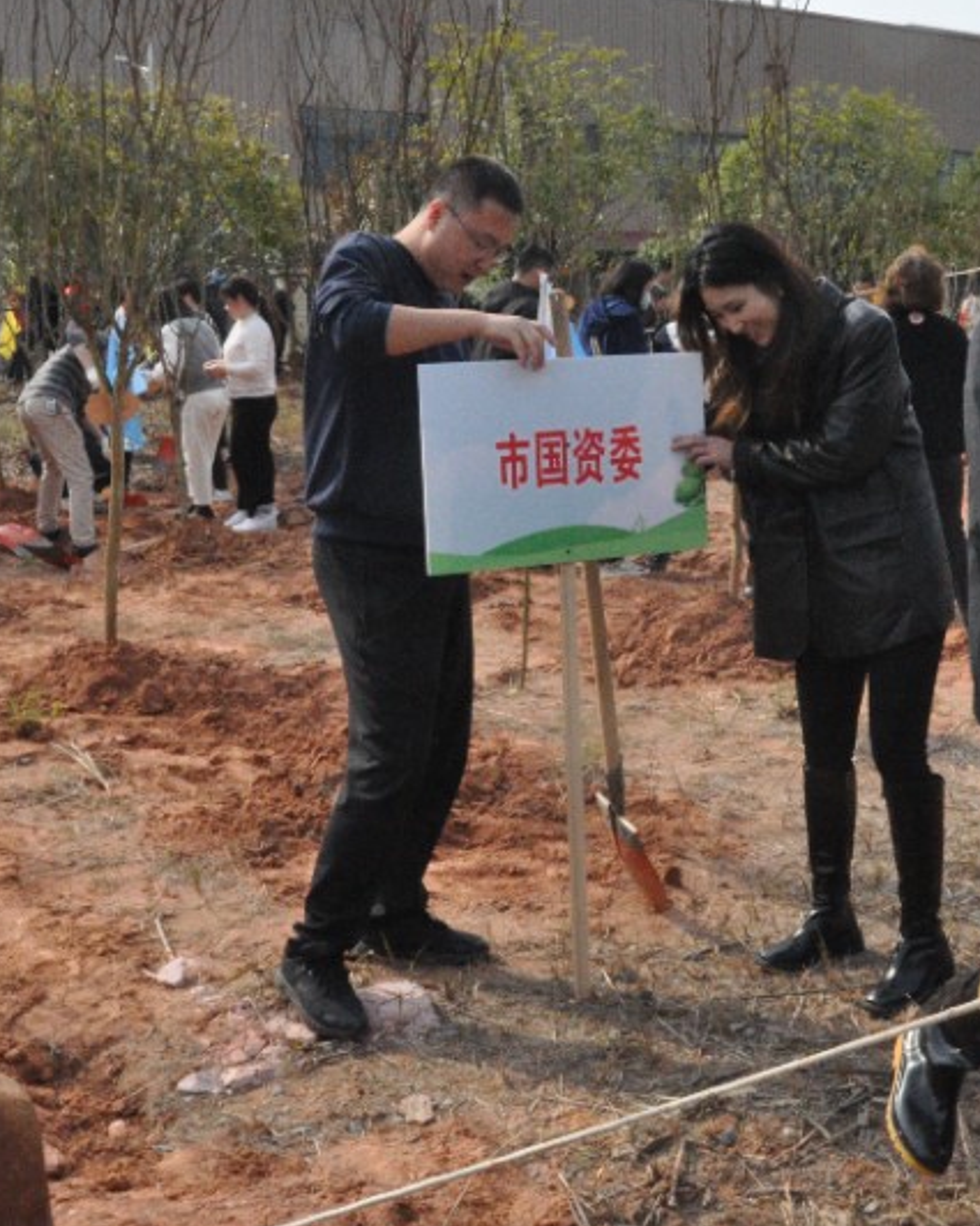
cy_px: 461
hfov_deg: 23.4
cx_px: 606
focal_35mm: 65
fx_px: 2359
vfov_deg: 29.0
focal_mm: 24
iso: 2500
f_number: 18
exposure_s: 1/1250
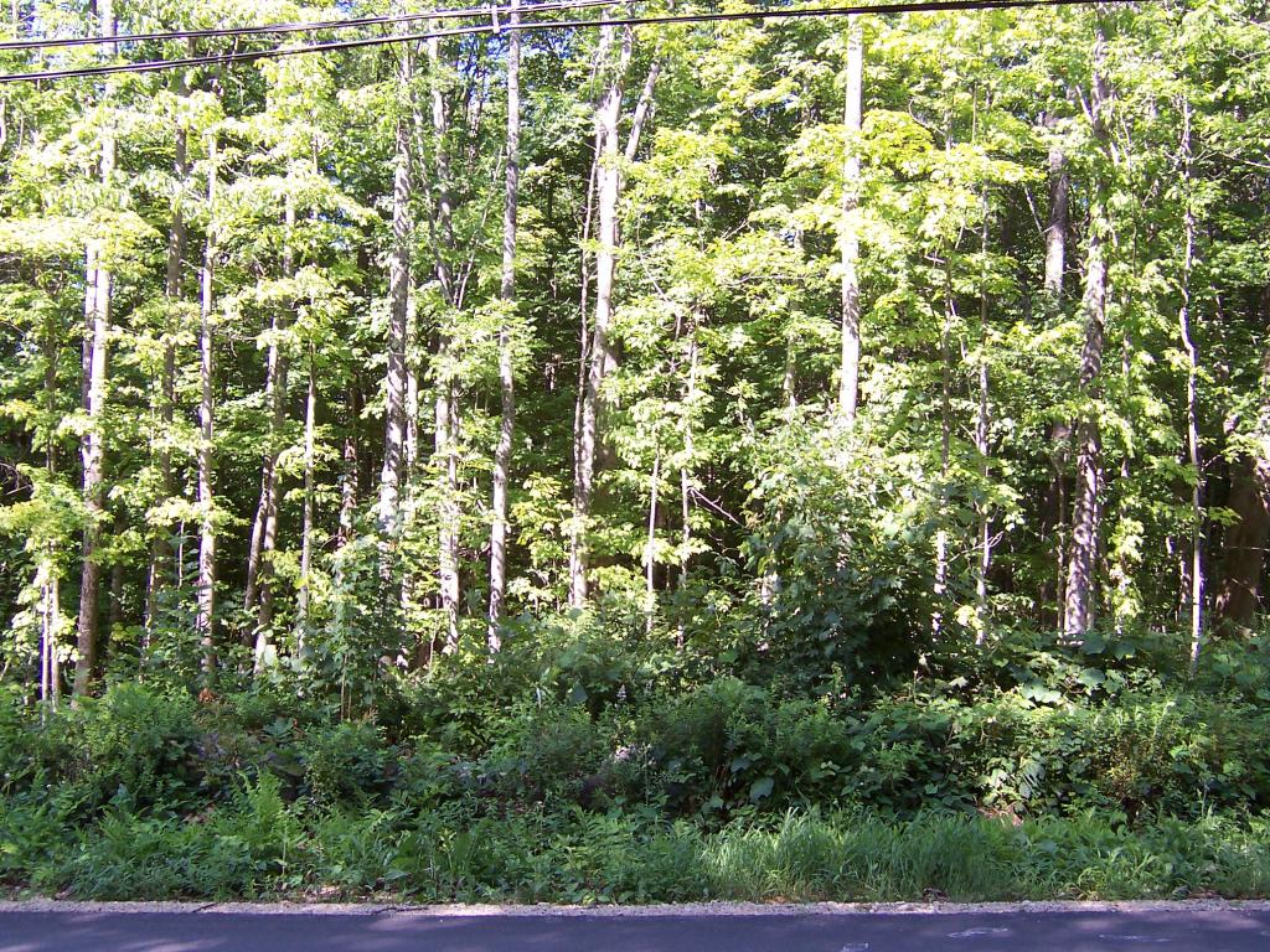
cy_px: 476
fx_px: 1321
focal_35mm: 36
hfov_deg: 51.4
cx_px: 635
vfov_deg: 39.7
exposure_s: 1/125
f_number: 3.4
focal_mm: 5.6
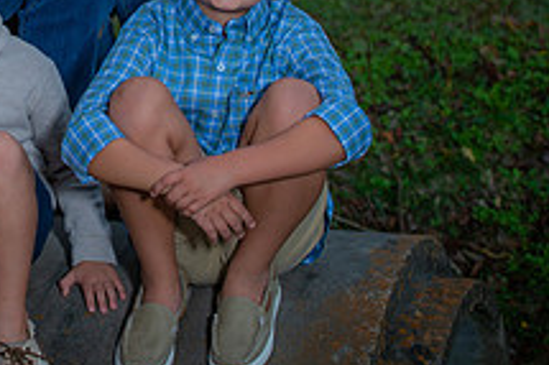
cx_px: -33
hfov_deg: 10.8
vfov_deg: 7.2
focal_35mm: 189
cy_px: -94
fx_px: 2880
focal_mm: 70
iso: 100
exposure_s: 1/125
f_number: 2.8
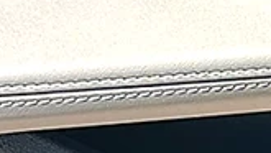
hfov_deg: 11.0
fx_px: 1294
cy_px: -195
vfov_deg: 6.5
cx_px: 522
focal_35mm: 180
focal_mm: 6.86
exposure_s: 1/535
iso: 80
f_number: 1.78
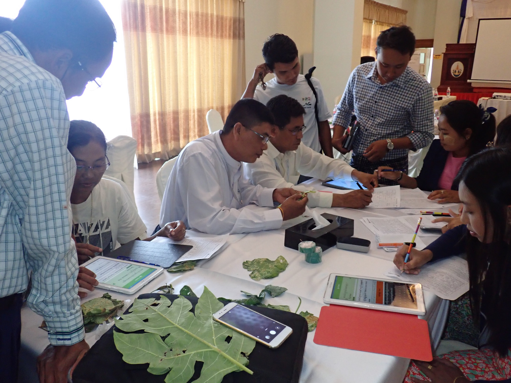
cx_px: 256
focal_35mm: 30
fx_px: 443
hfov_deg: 60.0
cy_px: 192
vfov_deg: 46.8
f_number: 2.3
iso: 500
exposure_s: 1/50
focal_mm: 5.5
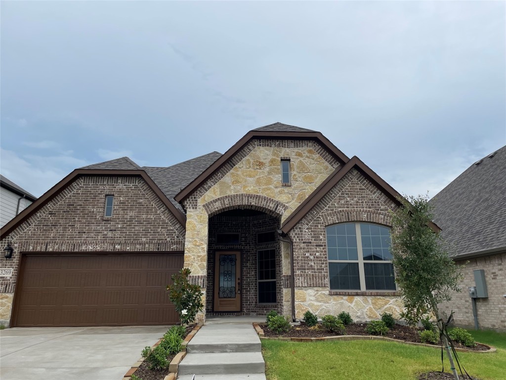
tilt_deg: +16.3
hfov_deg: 67.3
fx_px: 380
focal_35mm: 26
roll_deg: +1.0
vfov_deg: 53.1
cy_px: 190
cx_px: 253
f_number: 1.6
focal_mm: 4.2
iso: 32
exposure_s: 1/3205
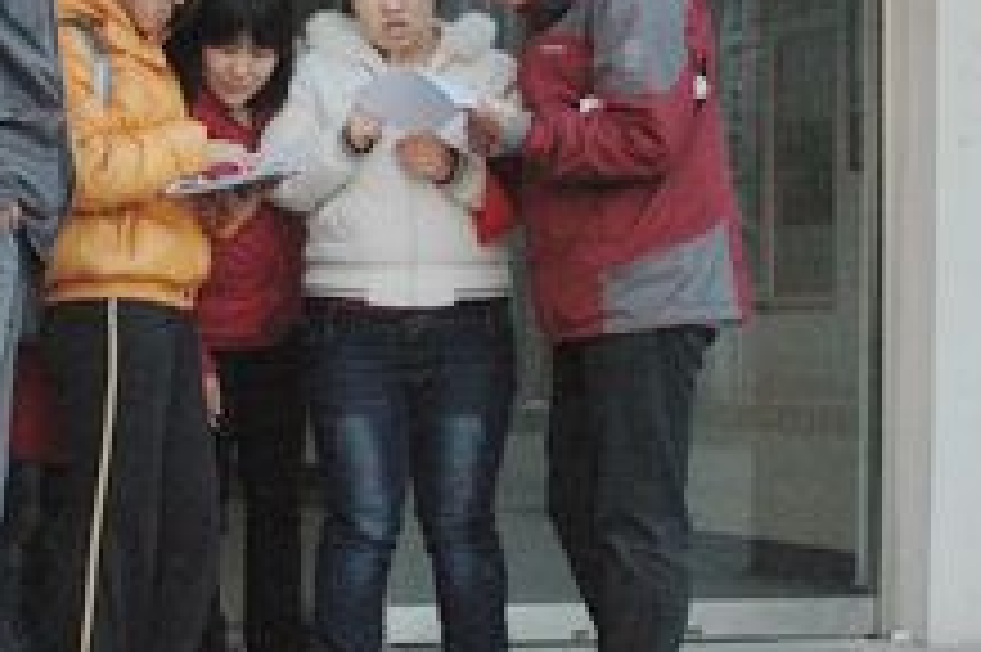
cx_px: 212
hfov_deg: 24.7
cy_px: 241
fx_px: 2206
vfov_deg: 16.8
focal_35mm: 81
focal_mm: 28
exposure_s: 1/250
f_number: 8
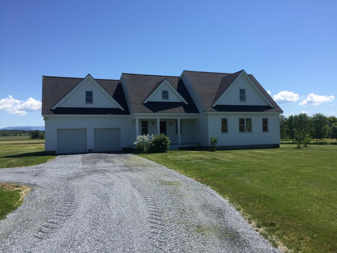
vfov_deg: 48.2
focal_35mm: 29
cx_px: 168
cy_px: 126
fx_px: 282
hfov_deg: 61.7
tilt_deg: +2.1
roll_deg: +0.3
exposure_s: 1/1883
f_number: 2.2
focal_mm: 4.15
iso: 32
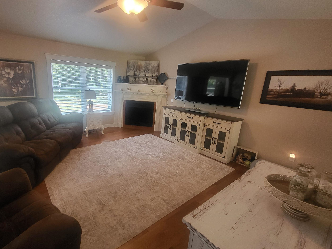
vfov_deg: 78.1
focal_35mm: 16
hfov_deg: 93.0
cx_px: 129
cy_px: 119
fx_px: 153
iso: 400
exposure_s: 1/60
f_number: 2.2
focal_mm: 1.74
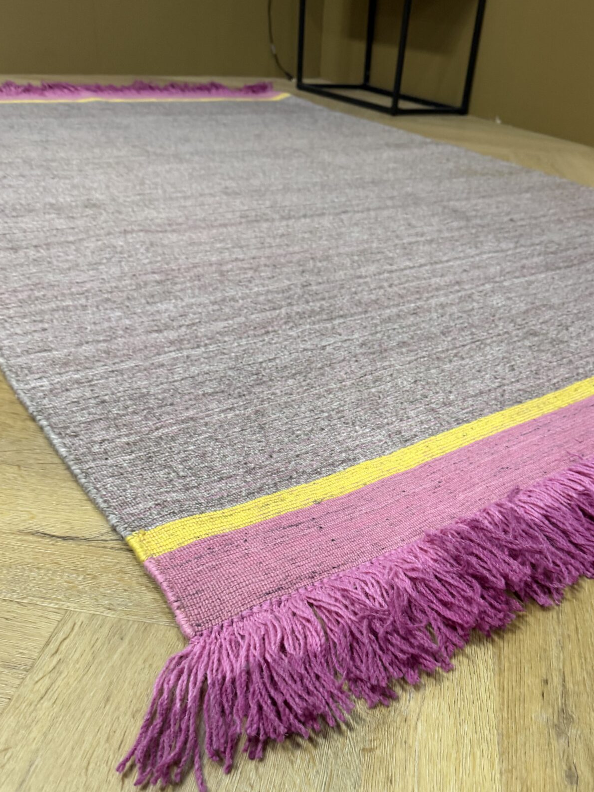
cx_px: 347
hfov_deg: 48.0
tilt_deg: -35.1
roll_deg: -3.9
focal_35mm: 29
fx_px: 663
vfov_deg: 61.2
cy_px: 466
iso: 320
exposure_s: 1/50
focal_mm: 6.76
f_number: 1.78
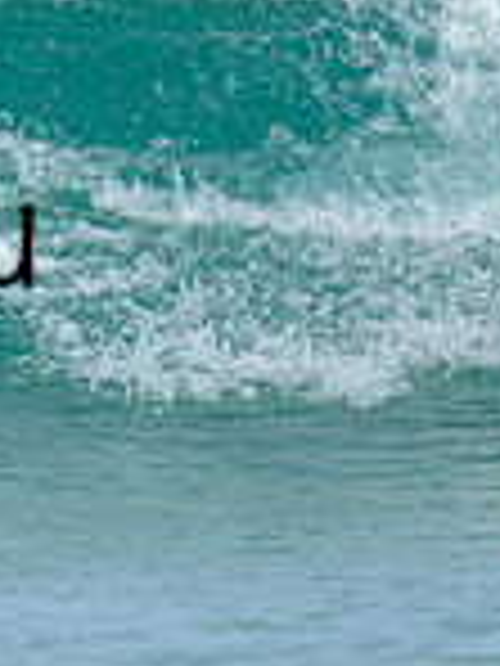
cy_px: 80
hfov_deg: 0.4
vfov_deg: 0.5
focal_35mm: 4153
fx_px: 79982
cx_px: -550
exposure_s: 1/2000
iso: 280
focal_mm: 800
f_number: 6.3
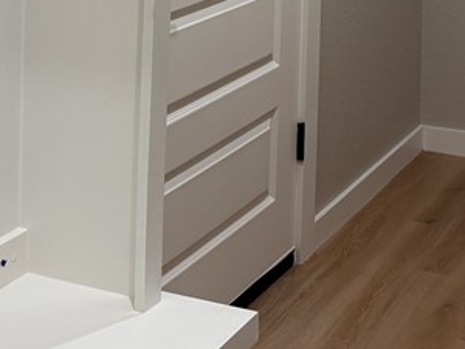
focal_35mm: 82
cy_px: -213
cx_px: 389
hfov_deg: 23.4
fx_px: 1102
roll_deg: -1.3
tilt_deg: -1.6
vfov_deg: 16.1
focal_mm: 6.76
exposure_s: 1/120
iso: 160
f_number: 1.78
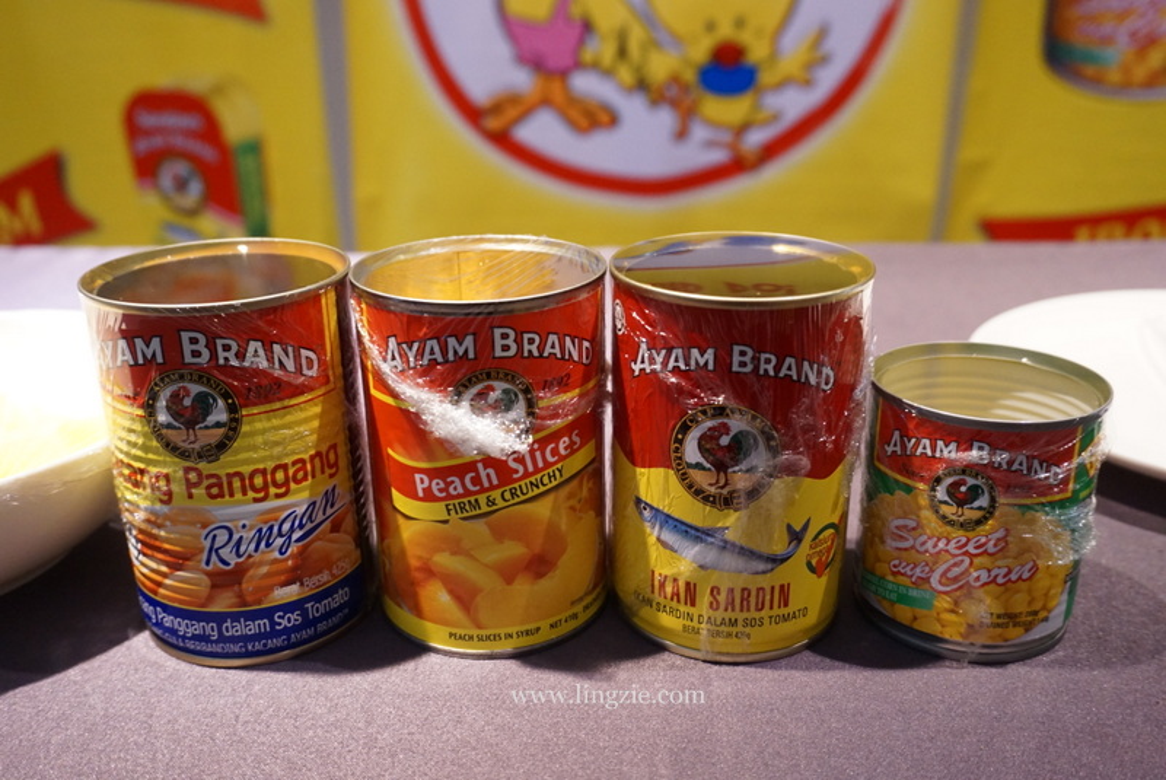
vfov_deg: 41.8
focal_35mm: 32
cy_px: 390
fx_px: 1021
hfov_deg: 59.4
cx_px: 583
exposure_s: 1/60
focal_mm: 21
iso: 2500
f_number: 4
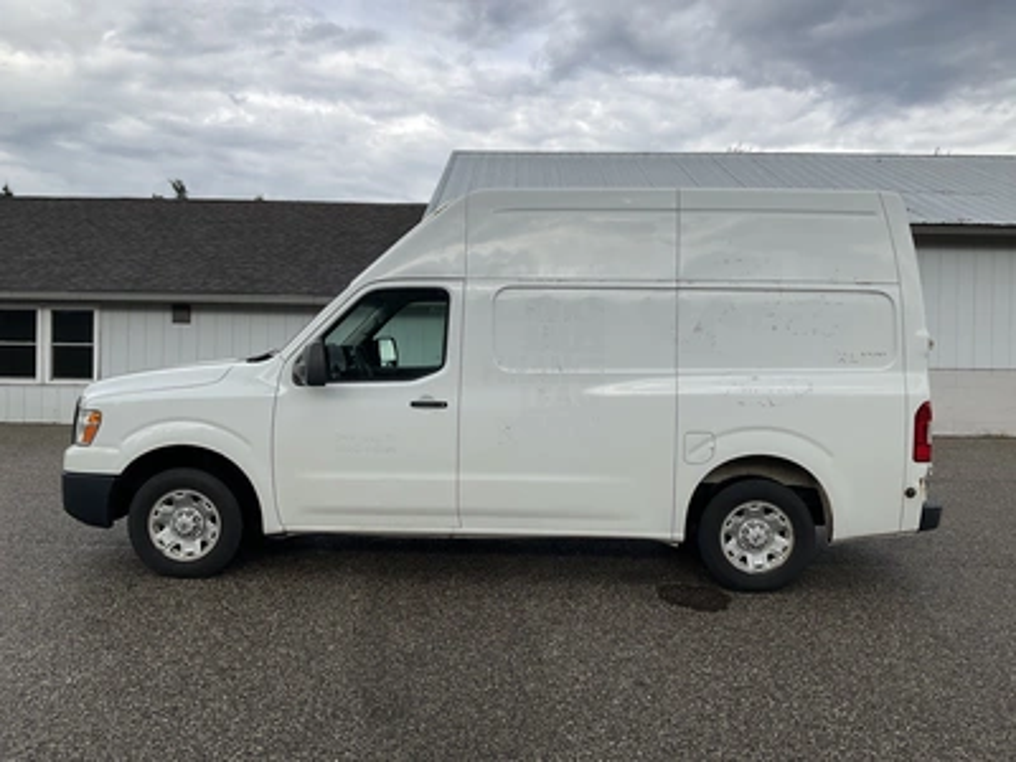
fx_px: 851
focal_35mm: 29
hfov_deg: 61.7
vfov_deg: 48.2
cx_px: 508
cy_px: 381
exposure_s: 1/1377
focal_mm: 3
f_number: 1.8
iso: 25
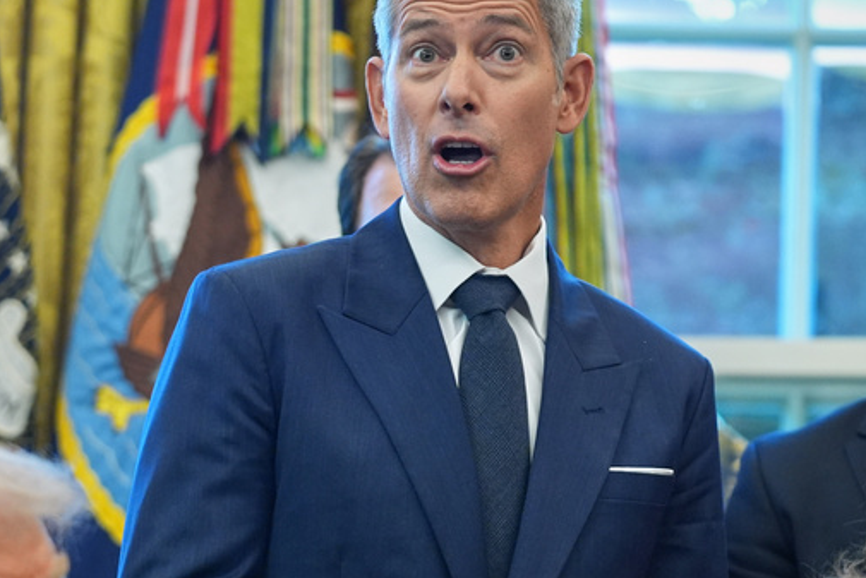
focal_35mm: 154
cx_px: 322
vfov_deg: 8.9
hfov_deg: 13.3
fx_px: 3705
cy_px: 440
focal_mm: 76
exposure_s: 1/250
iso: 2500
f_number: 2.8
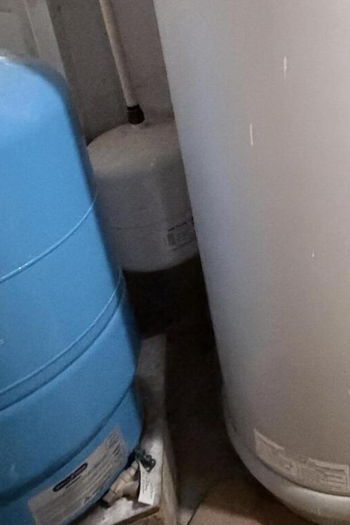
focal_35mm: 38
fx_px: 554
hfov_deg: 29.0
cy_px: 74
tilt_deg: -22.4
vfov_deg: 46.7
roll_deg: -0.8
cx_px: 445
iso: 1000
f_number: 2.2
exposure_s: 1/40
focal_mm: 2.22
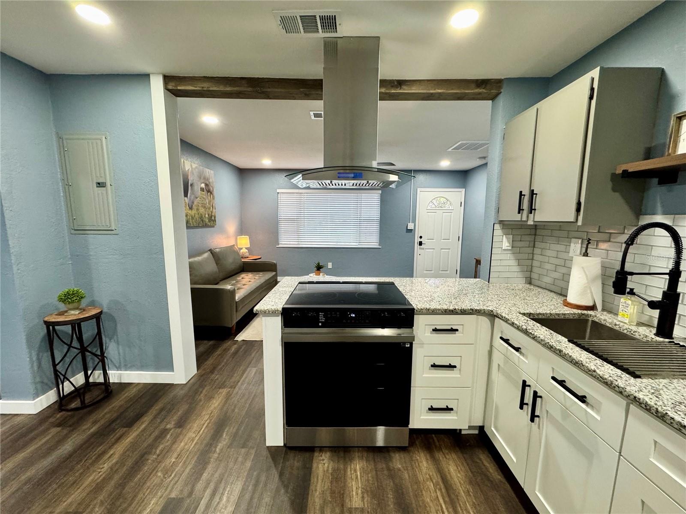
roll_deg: +0.9
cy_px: 257
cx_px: 343
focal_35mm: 14
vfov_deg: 85.7
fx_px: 277
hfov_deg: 102.1
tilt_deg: -7.3
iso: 250
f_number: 2.2
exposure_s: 1/60
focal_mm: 2.22
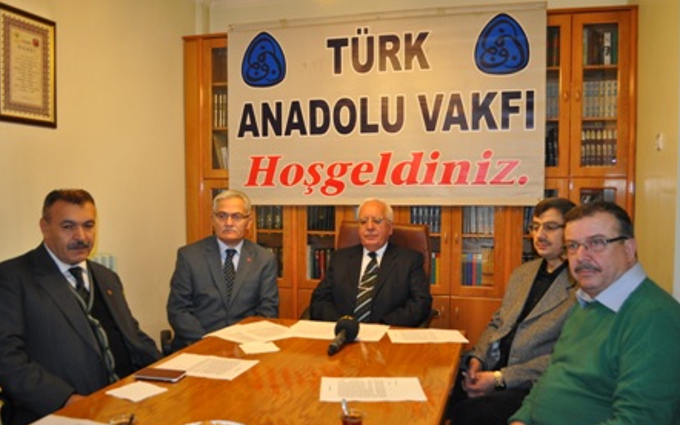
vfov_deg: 40.5
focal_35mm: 31
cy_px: 228
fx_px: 574
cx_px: 337
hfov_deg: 61.2
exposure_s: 1/60
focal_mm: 20
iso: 800
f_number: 3.8
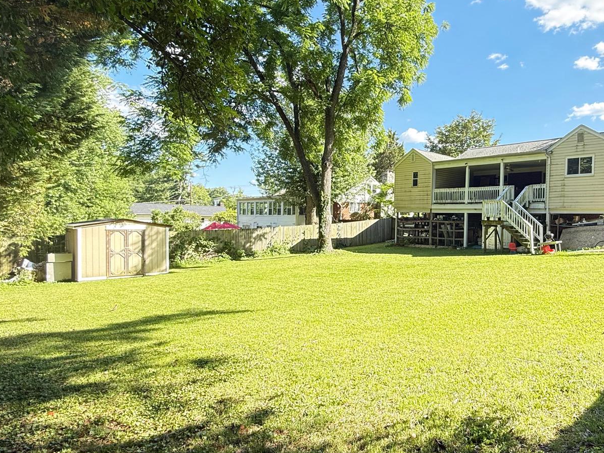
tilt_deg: -0.7
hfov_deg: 68.6
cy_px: 237
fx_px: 419
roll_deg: -1.7
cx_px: 424
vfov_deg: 56.8
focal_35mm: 24
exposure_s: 1/133
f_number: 2.2
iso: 50
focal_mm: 2.22
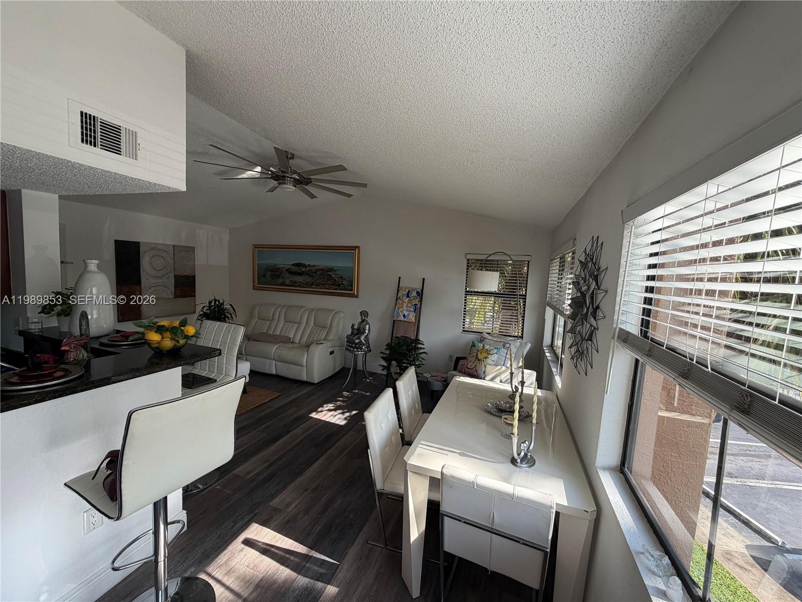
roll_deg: -3.1
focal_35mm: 14
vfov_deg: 85.7
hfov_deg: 102.1
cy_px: 301
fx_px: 324
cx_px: 401
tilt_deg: -4.0
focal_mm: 2.22
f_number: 2.2
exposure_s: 1/152
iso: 40
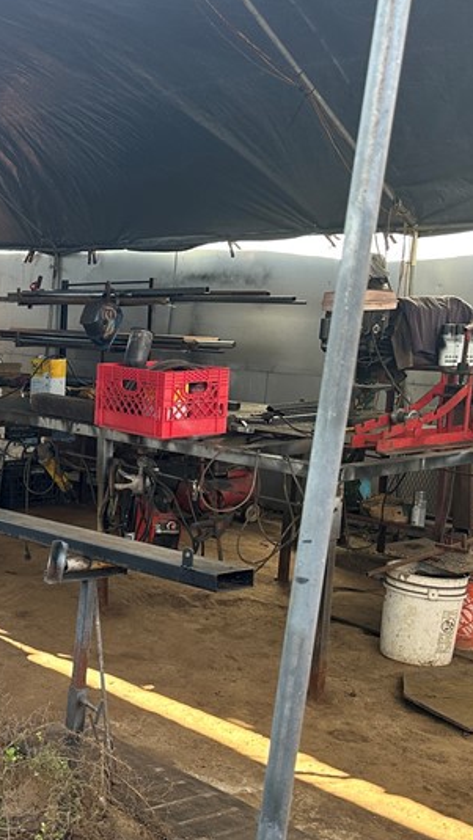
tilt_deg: -10.2
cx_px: -134
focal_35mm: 50
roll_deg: -0.6
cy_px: 517
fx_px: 1115
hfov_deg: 21.7
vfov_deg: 41.1
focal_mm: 6.86
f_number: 1.78
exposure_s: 1/203
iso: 80
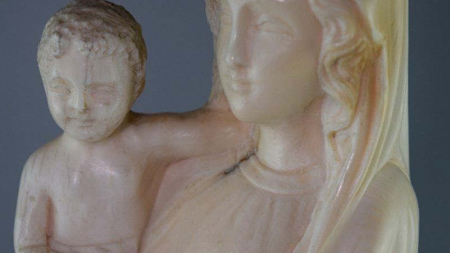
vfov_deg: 9.2
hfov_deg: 16.4
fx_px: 1561
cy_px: 218
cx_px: 225
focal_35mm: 131
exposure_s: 1/125
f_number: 6.3
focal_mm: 55
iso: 400
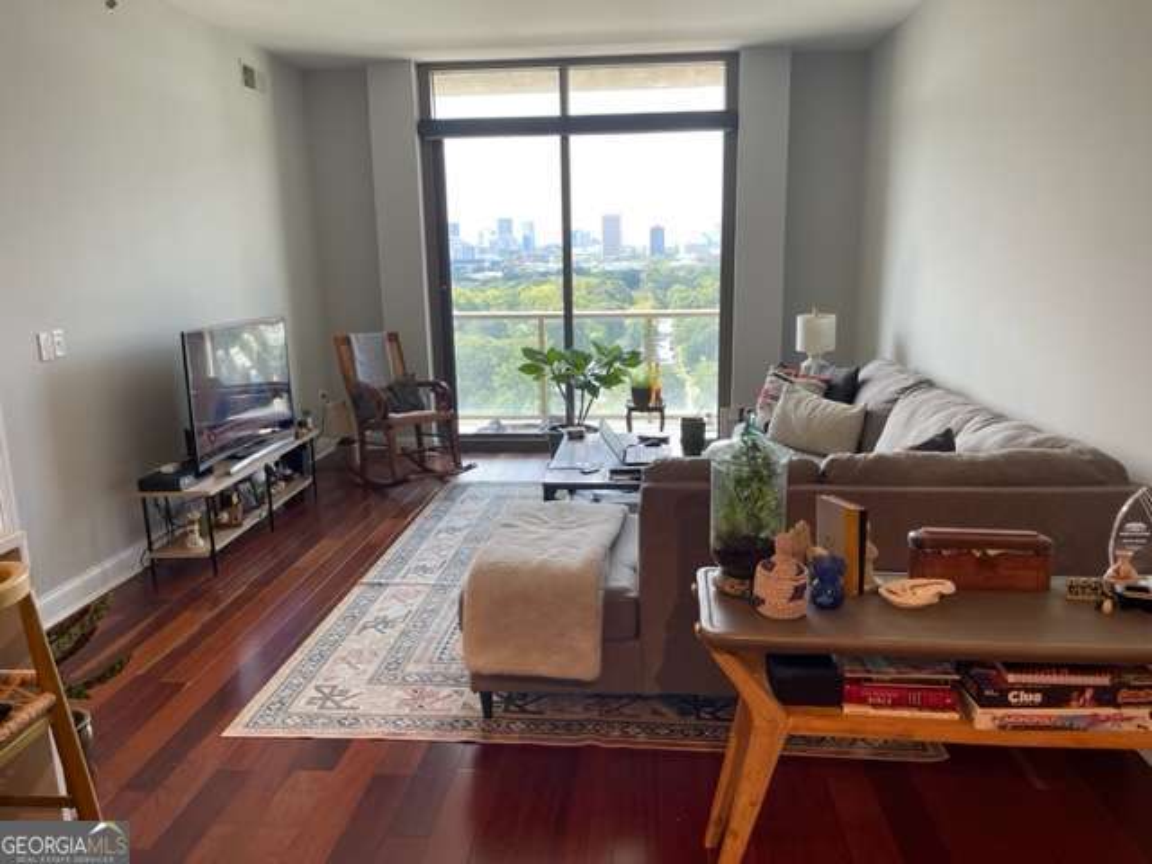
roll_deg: +0.5
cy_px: 432
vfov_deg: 53.1
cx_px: 576
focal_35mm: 26
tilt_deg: -12.8
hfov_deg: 67.3
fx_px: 865
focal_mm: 5.1
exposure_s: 1/120
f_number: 1.6
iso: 64
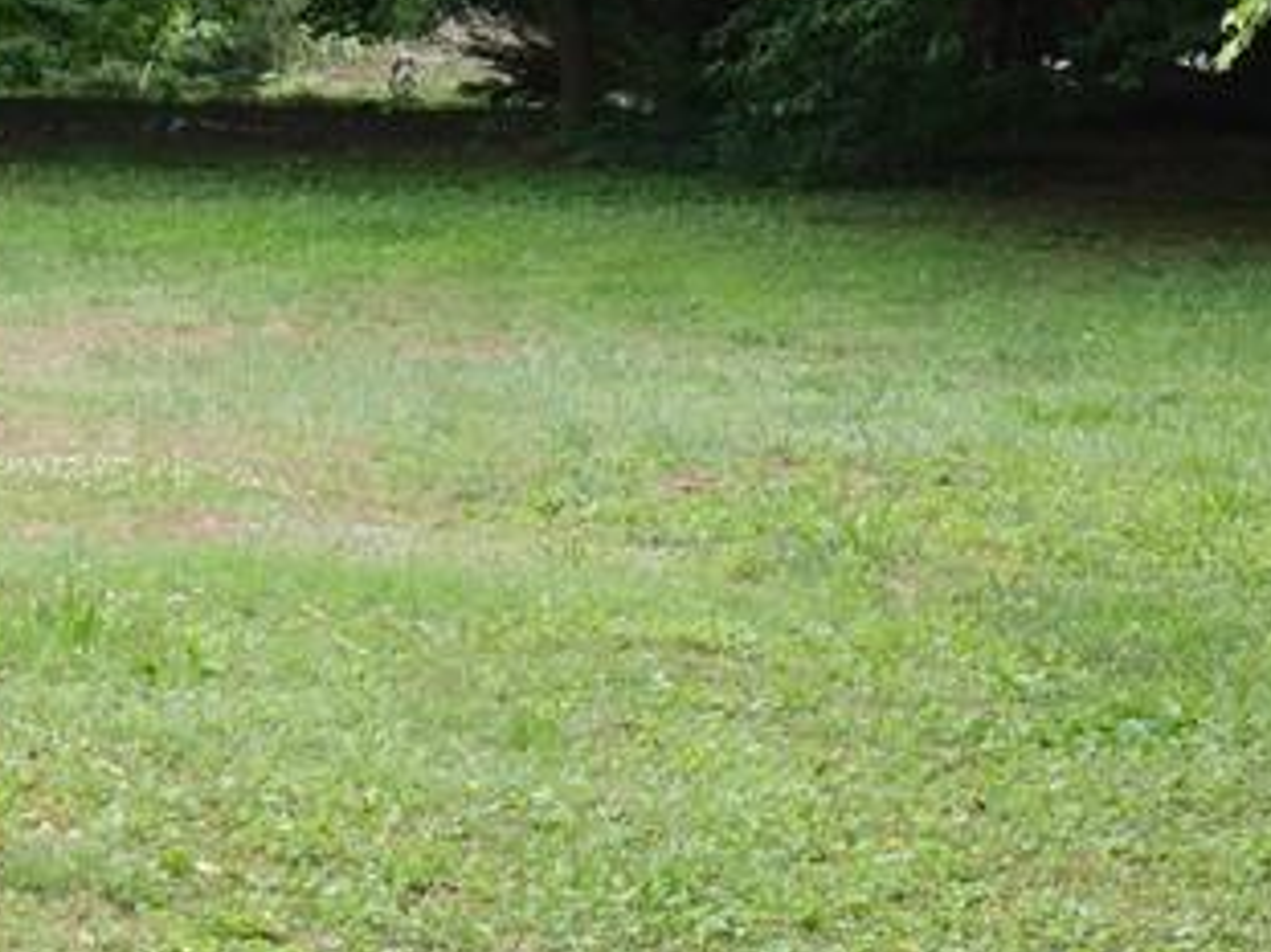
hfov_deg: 15.8
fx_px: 4588
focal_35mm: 125
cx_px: 525
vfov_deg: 11.8
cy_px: 261
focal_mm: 19
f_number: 5.6
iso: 200
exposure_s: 1/200
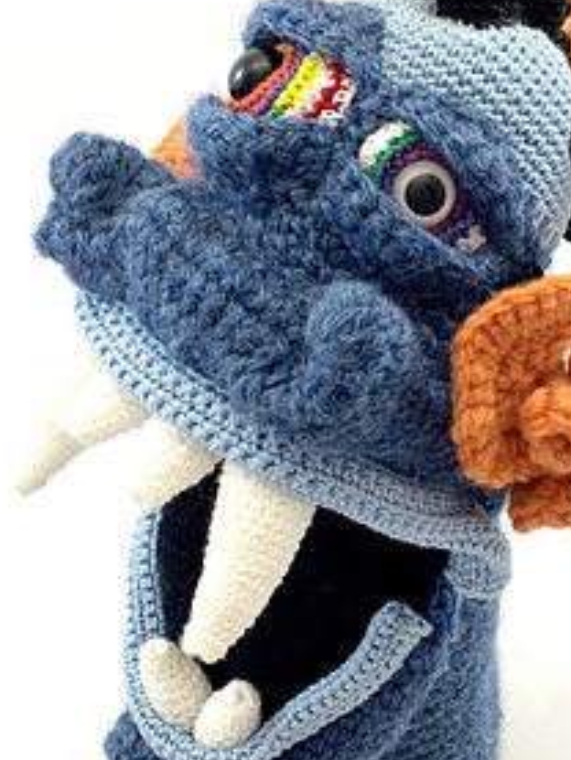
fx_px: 1472
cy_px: 354
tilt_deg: -38.0
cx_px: 338
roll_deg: +1.8
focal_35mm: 67
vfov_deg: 28.9
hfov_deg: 21.9
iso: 50
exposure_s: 1/60
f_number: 2.2
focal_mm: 4.15
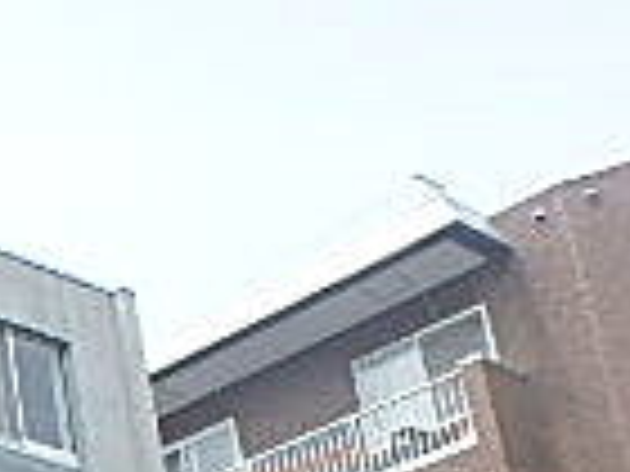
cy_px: 710
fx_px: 1747
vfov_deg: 14.4
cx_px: -513
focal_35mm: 96
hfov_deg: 16.8
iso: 125
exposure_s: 1/800
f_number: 3.5
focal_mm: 3.7
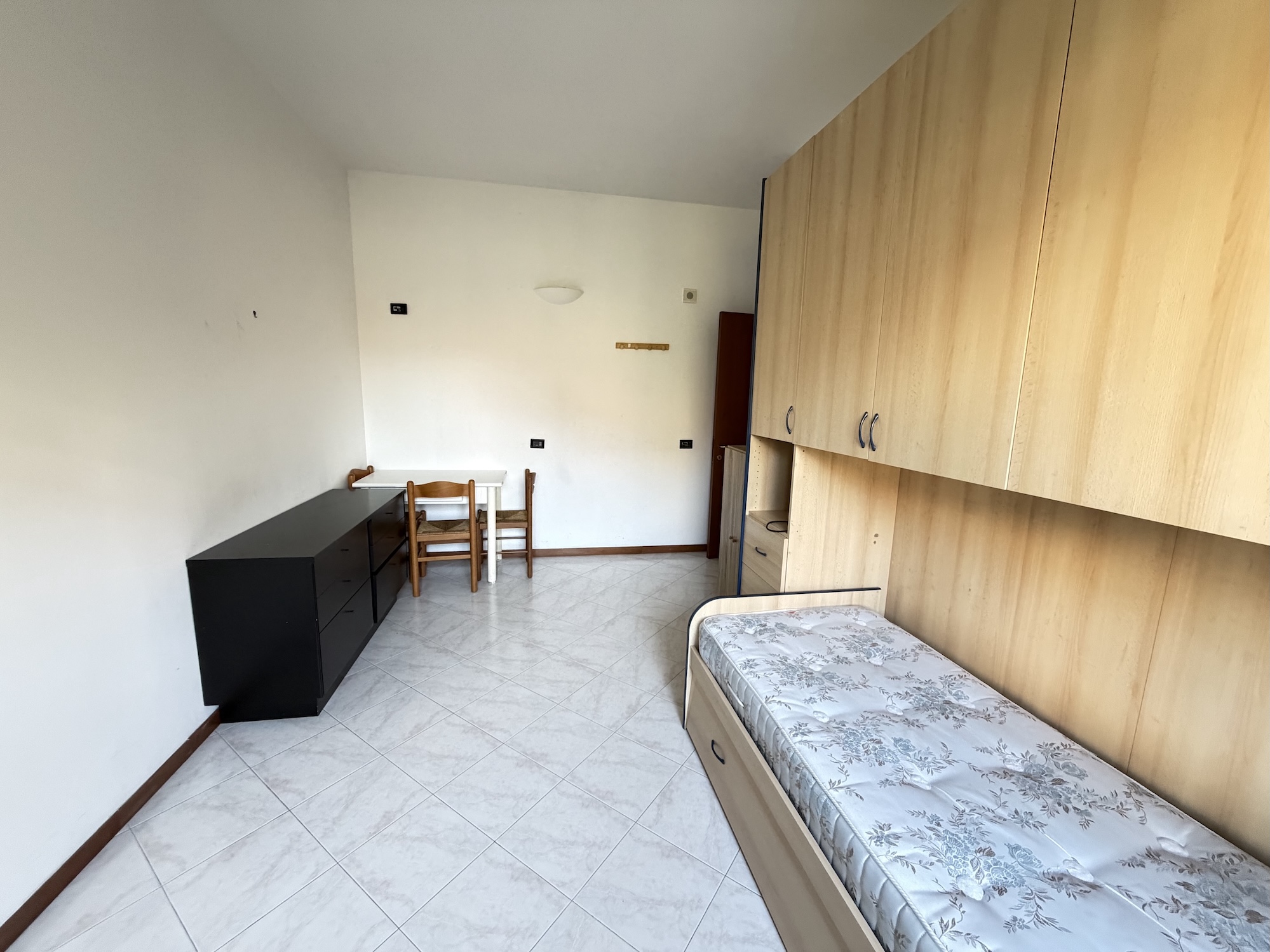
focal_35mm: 14
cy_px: 476
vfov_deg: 85.7
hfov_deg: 102.1
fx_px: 514
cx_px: 635
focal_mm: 2.22
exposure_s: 1/60
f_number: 2.2
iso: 500
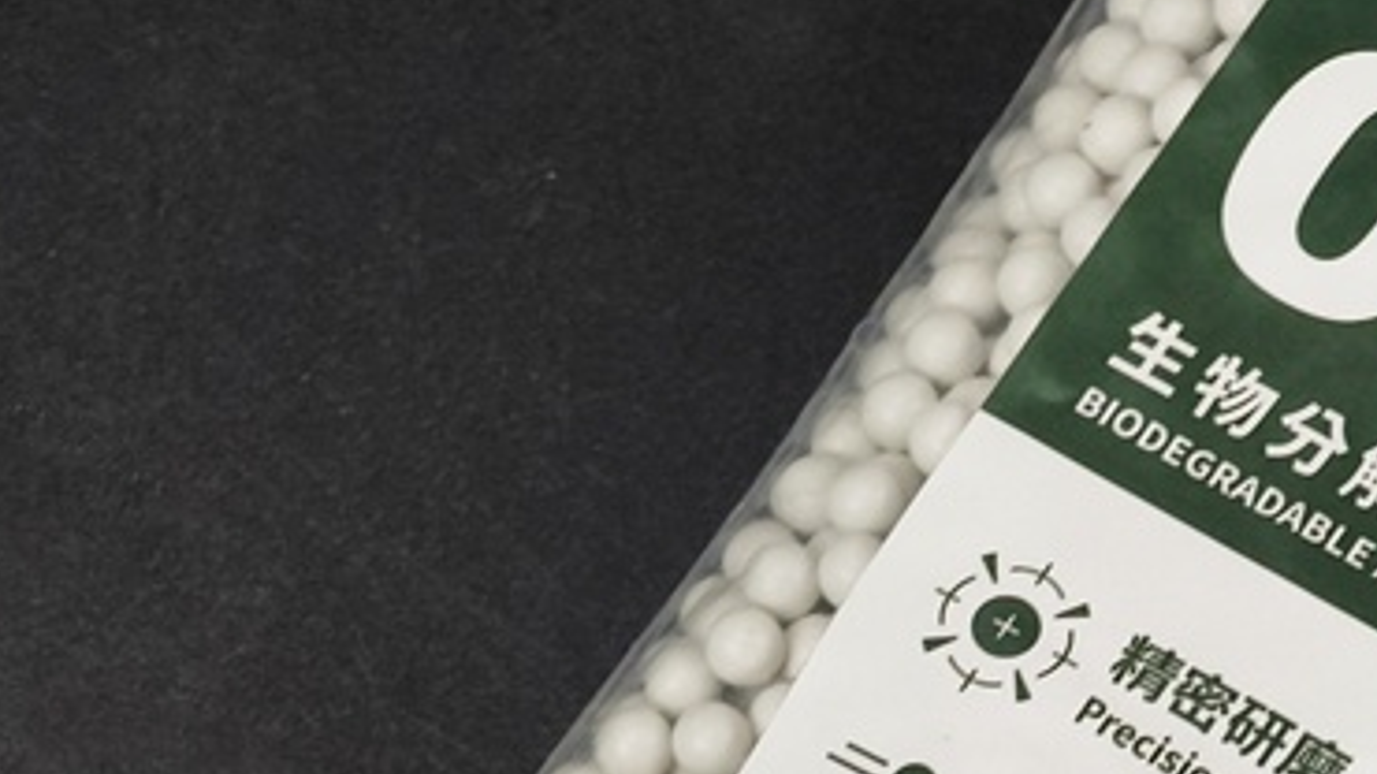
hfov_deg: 7.1
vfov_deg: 4.0
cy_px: 968
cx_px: 1284
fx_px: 10989
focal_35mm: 301
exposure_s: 1/40
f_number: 2.67
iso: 511
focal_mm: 22.48
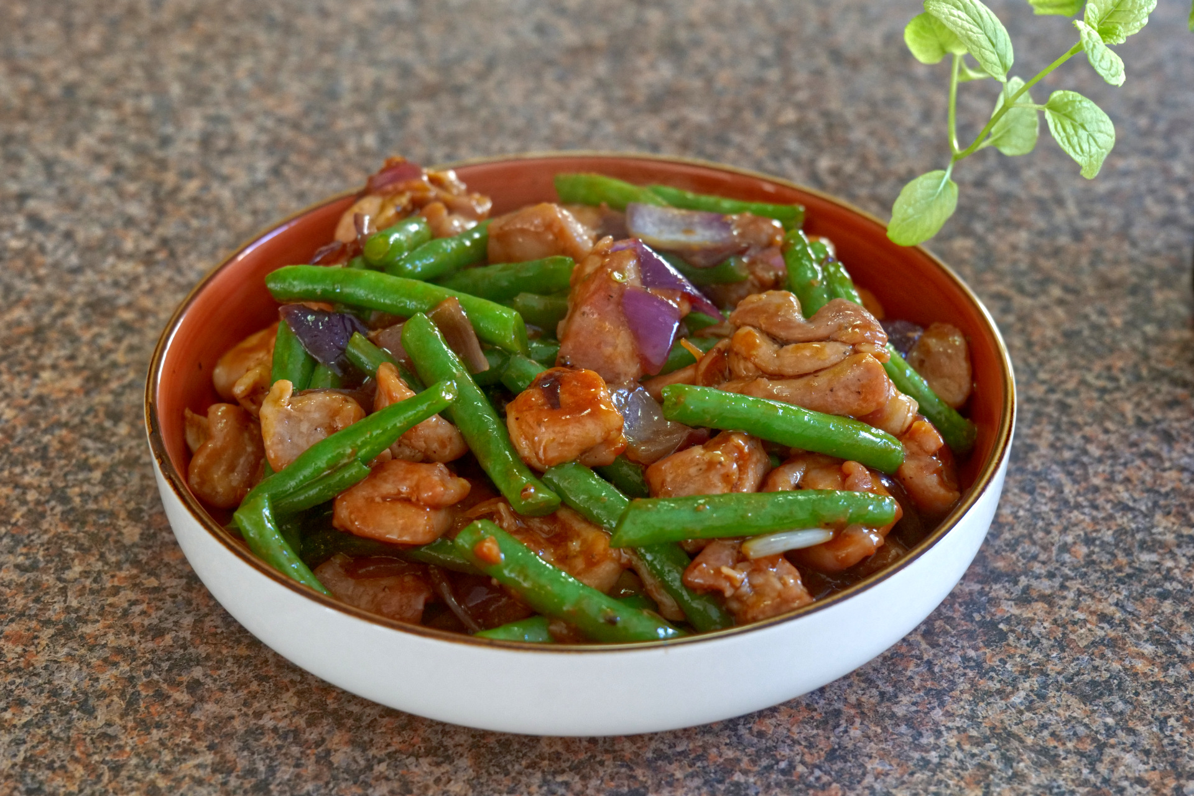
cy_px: 398
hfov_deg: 33.4
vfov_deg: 22.6
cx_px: 597
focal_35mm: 60
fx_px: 1990
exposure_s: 1/60
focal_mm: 60
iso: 4000
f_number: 7.1
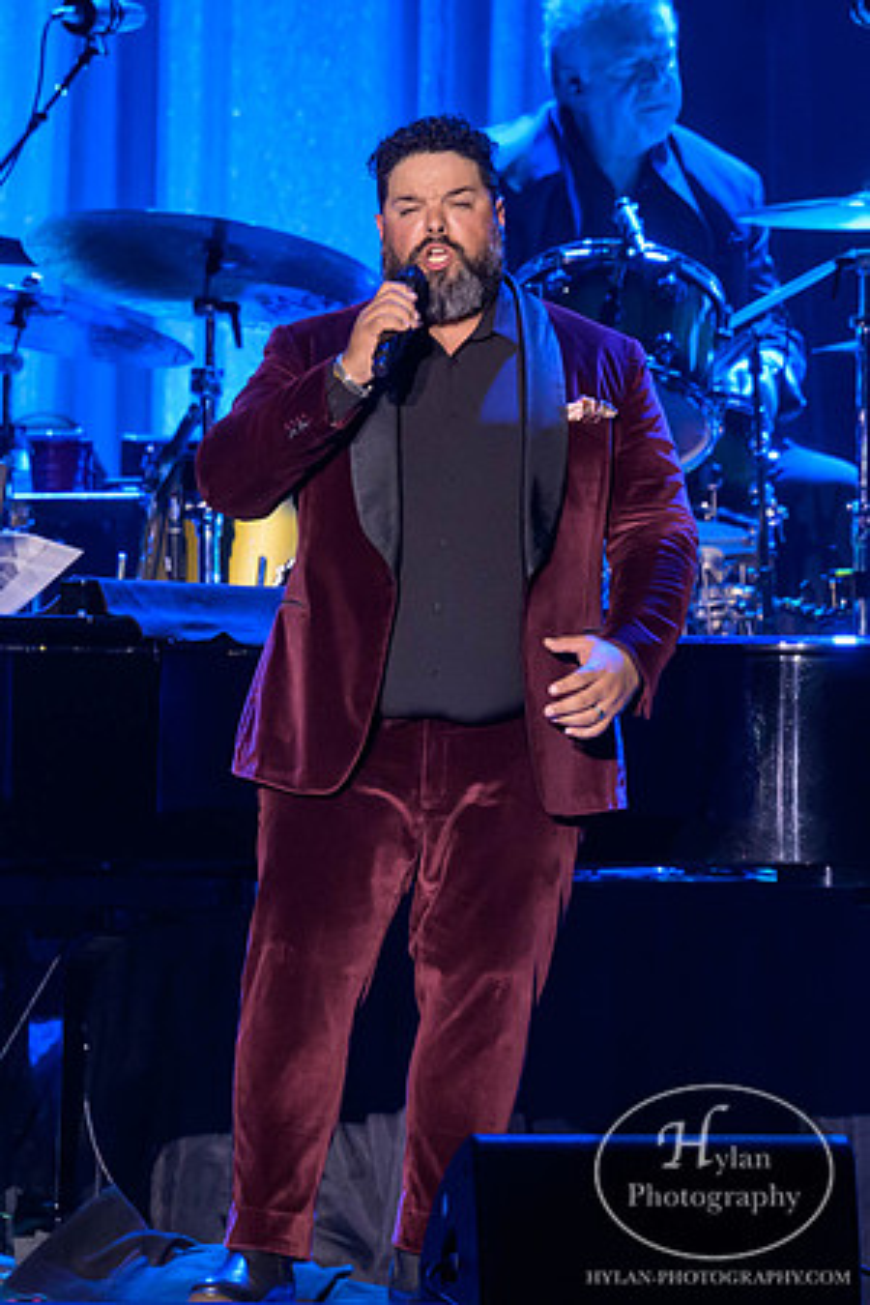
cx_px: 416
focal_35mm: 737
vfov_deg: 2.8
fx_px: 26710
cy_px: 598
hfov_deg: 1.9
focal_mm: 300
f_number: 5.6
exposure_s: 1/200
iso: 2800
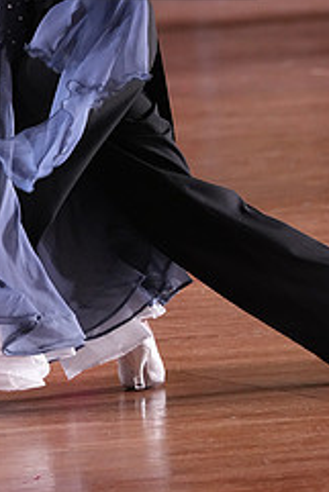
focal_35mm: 481
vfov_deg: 4.3
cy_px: -67
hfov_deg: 2.9
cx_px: -24
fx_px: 6584
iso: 4000
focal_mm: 200
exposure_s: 1/200
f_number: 5
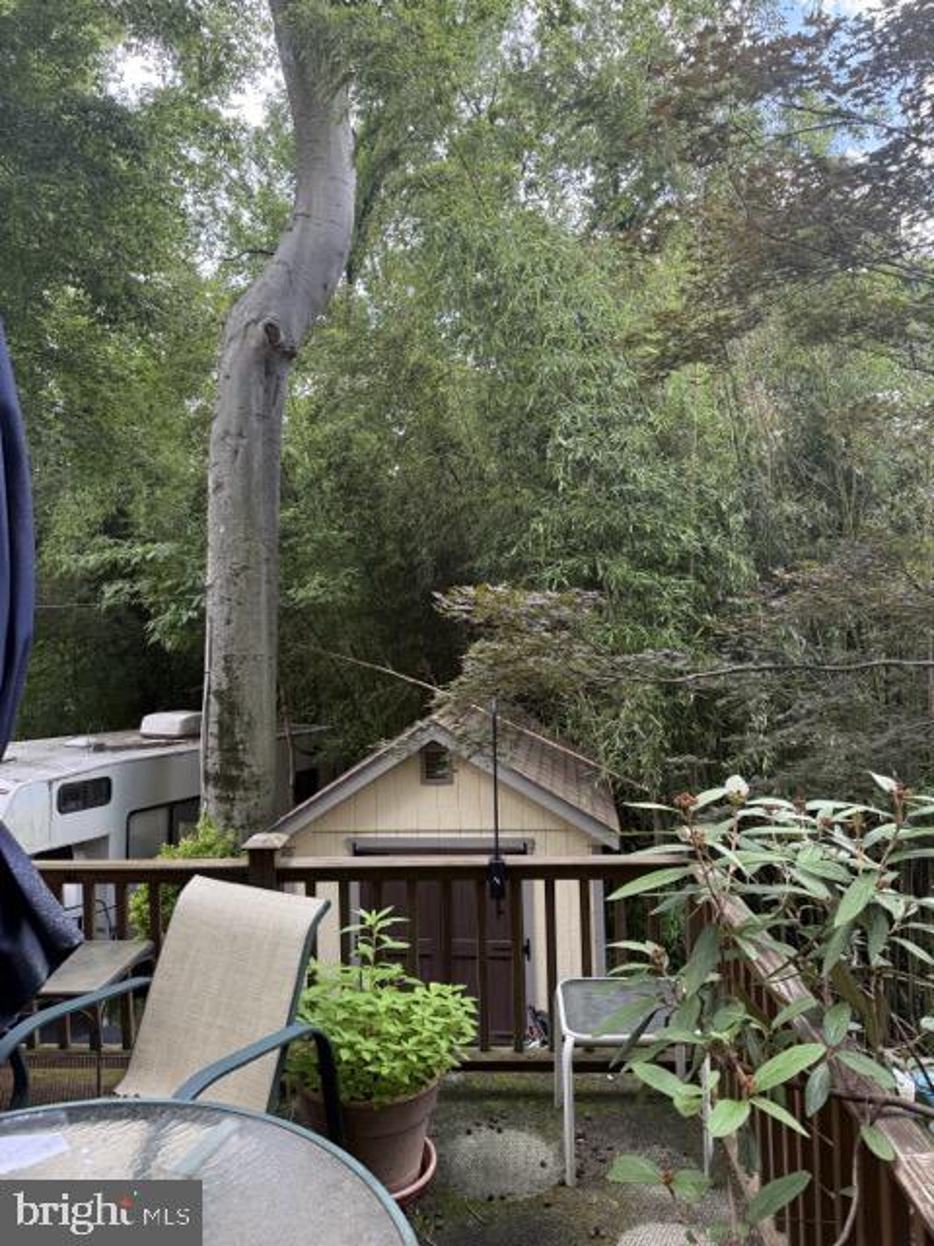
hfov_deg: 56.8
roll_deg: +2.2
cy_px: 623
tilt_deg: +0.5
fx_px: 863
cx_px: 467
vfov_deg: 71.6
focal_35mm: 24
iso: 125
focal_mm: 6.76
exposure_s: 1/243
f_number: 1.78
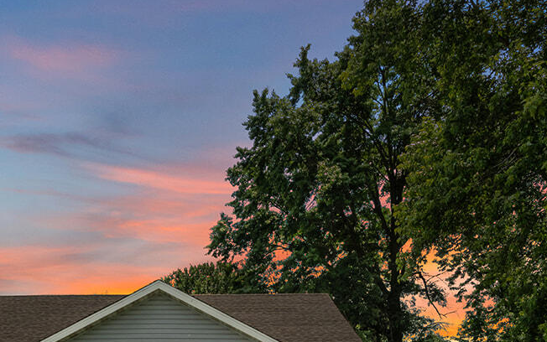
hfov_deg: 48.2
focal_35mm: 40
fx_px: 597
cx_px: 168
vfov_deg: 27.8
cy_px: 419
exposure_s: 1/160
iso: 500
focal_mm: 16
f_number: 22
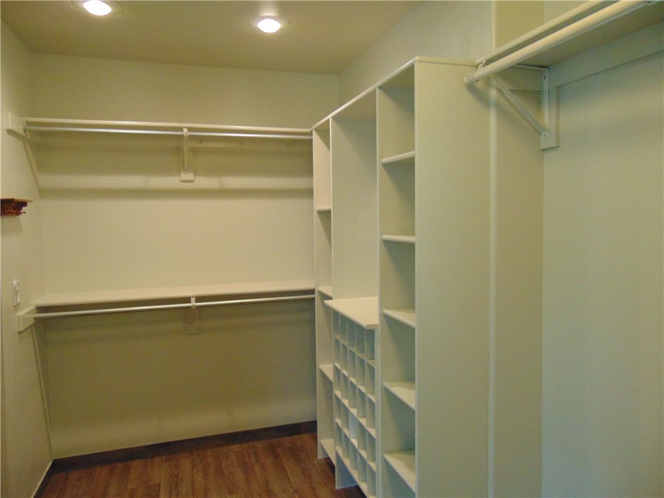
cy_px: 249
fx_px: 480
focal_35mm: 25
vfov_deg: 54.9
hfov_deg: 69.4
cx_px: 332
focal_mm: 4.5
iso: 400
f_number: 3
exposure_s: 1/50
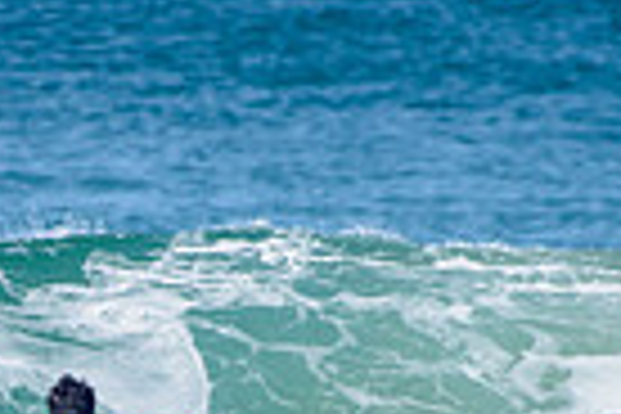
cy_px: 520
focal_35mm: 2098
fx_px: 36188
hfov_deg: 1.0
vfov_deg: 0.7
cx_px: 189
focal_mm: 500
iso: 160
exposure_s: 1/2000
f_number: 5.6
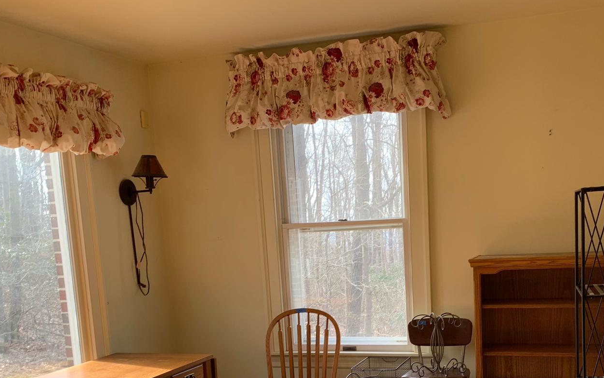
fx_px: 741
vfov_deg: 27.3
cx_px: 348
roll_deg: +2.7
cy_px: 359
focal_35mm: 45
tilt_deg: -8.1
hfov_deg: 44.2
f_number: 1.8
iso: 50
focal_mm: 4.25
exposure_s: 1/121
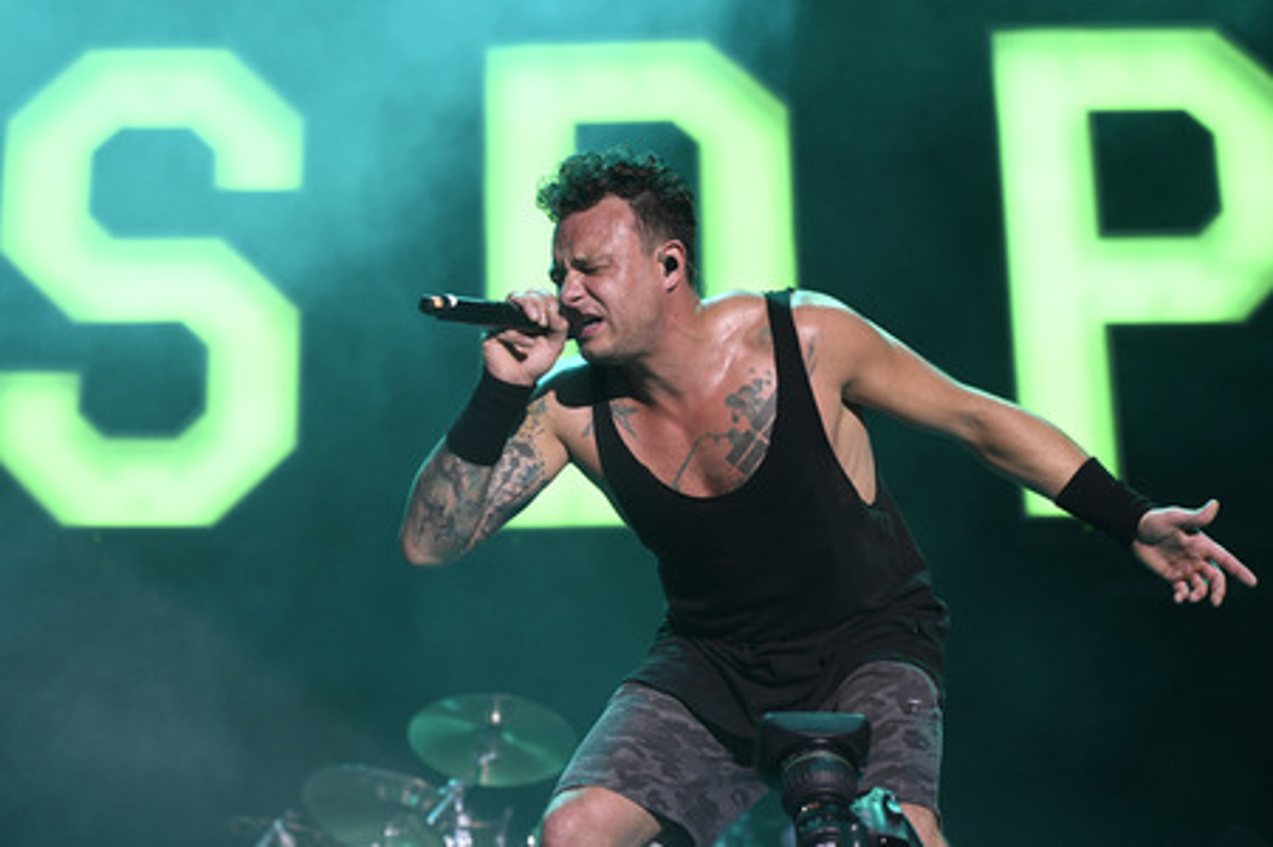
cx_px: 636
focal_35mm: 70
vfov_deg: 19.4
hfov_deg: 28.9
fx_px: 2473
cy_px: 424
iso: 1600
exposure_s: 1/500
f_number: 4
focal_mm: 70
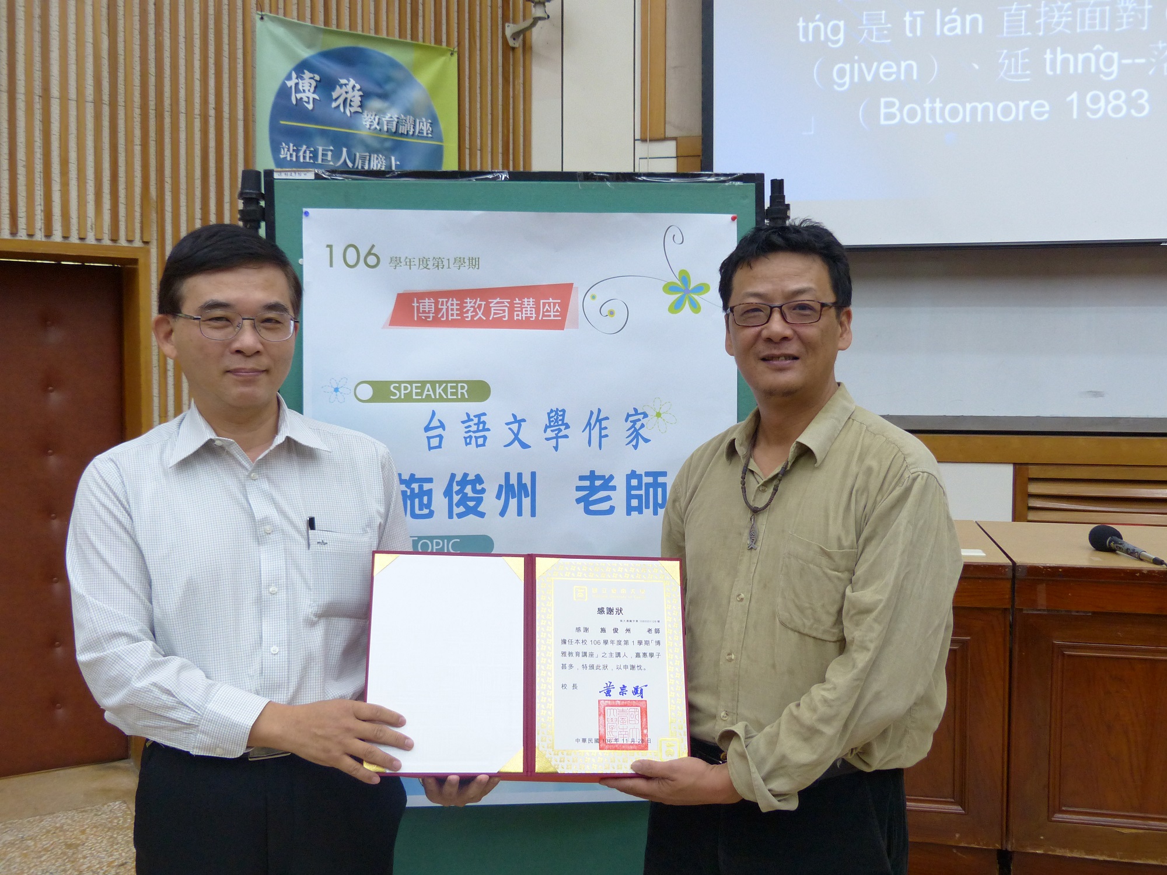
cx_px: 584
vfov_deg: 42.9
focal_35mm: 33
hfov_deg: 55.4
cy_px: 438
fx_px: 1113
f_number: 2.8
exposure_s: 1/60
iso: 250
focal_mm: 5.9
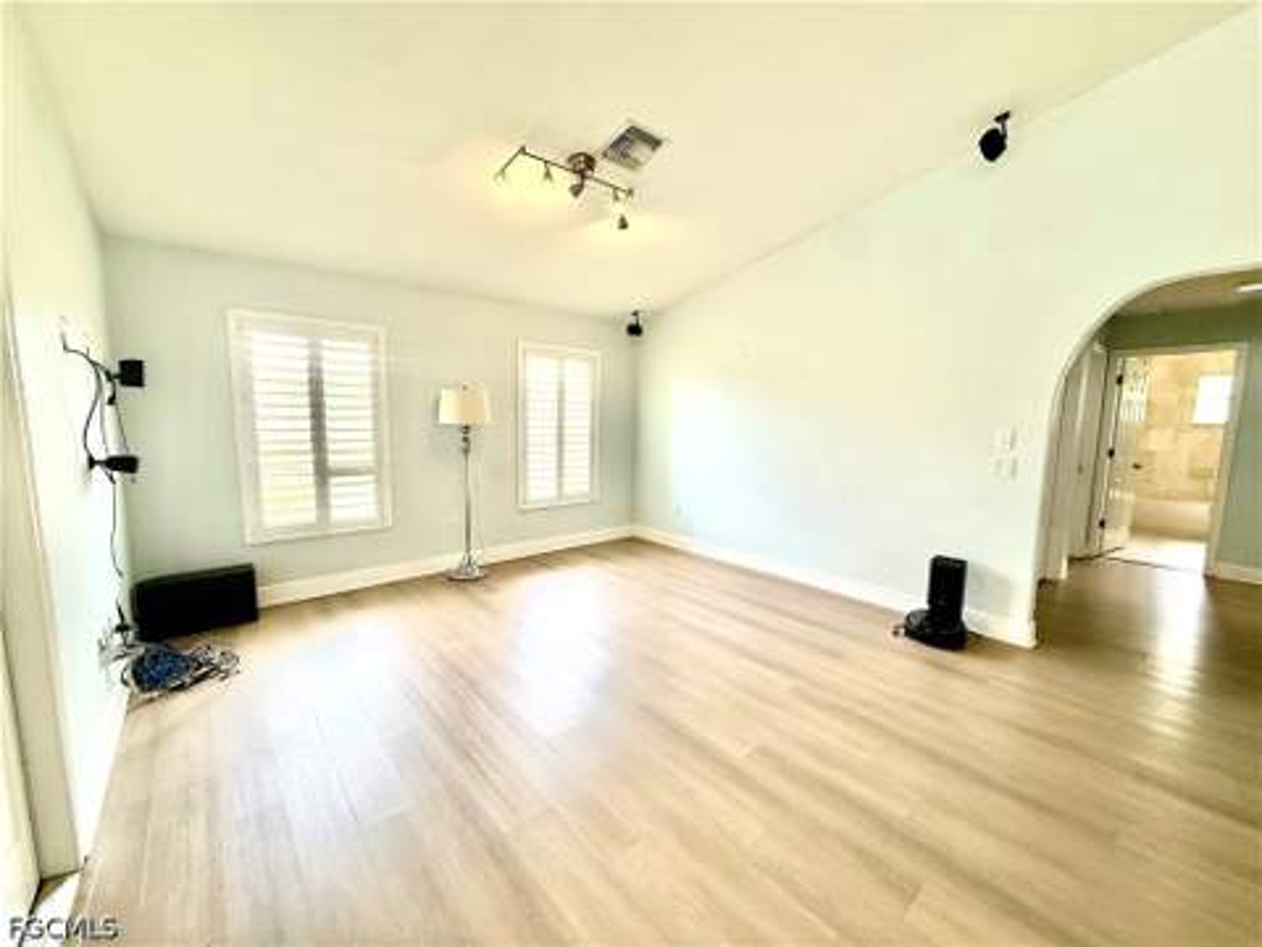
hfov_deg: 102.1
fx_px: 510
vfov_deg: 85.7
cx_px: 631
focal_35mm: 14
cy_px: 474
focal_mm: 2.22
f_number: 2.2
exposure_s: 1/120
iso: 100
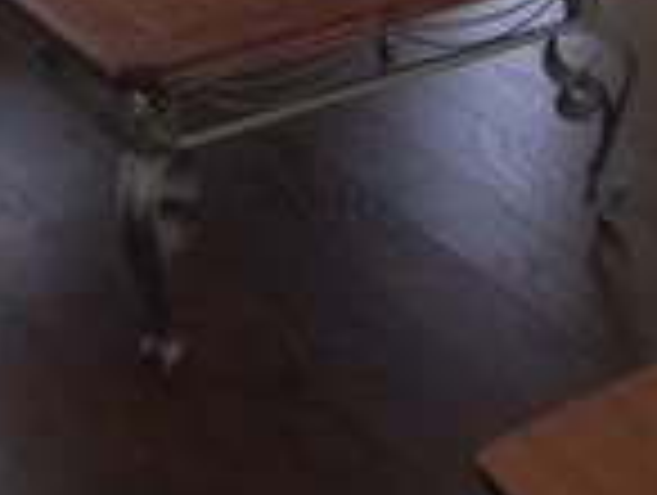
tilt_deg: -8.9
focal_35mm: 127
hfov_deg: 14.7
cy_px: -500
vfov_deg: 10.7
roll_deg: +2.7
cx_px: 891
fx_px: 2414
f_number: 2.2
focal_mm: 4.15
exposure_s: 1/30
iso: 80
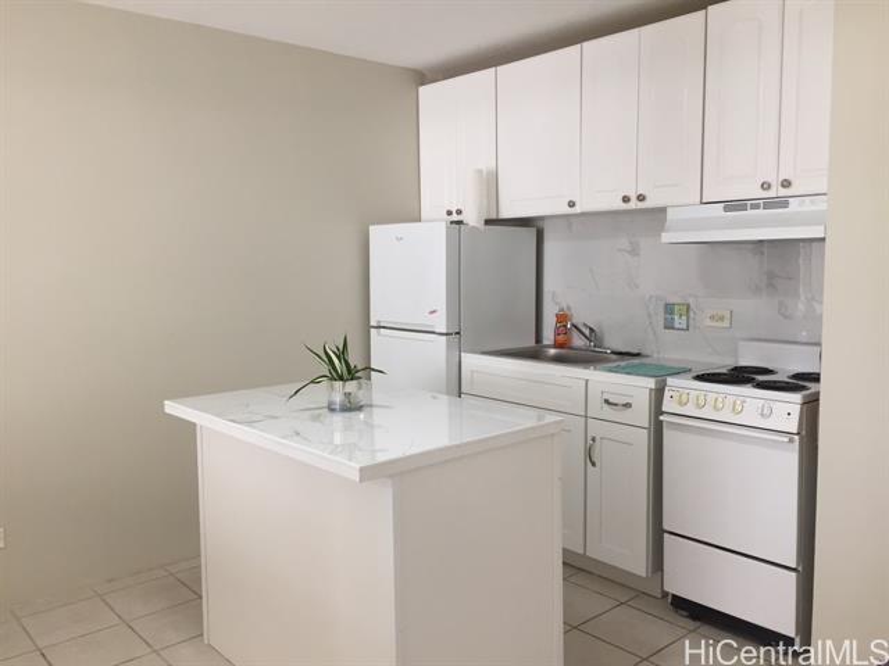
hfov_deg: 61.7
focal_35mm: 29
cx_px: 444
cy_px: 333
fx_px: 745
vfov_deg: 48.2
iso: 50
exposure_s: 1/33
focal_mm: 4.15
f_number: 2.2
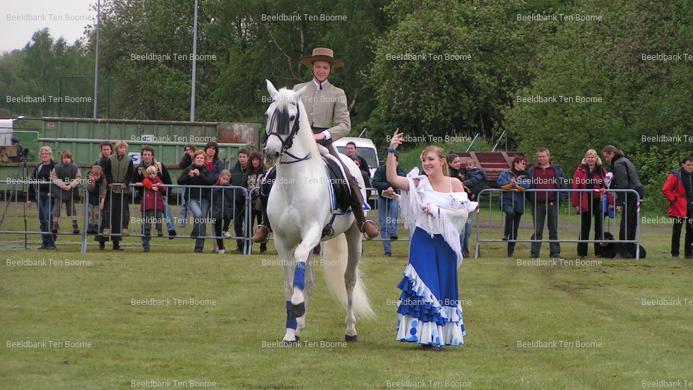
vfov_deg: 7.1
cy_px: 184
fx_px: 3161
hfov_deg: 12.5
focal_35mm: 172
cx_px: 348
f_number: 3.5
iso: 50
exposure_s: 1/200
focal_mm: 24
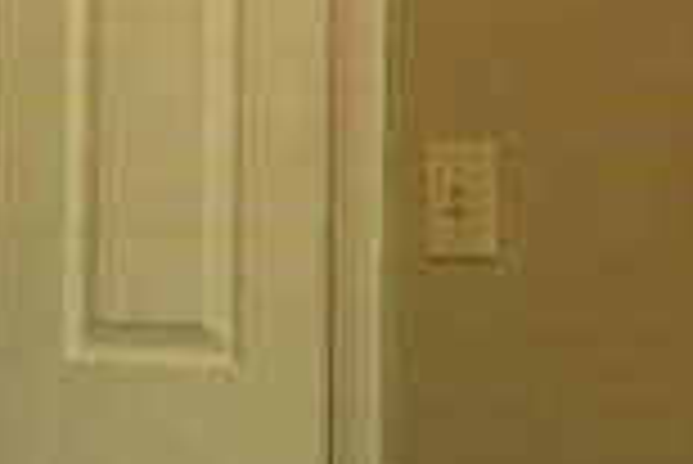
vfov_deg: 11.0
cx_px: -698
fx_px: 2408
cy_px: 203
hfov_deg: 13.8
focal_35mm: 125
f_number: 2.2
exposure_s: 1/30
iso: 64
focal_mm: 4.15
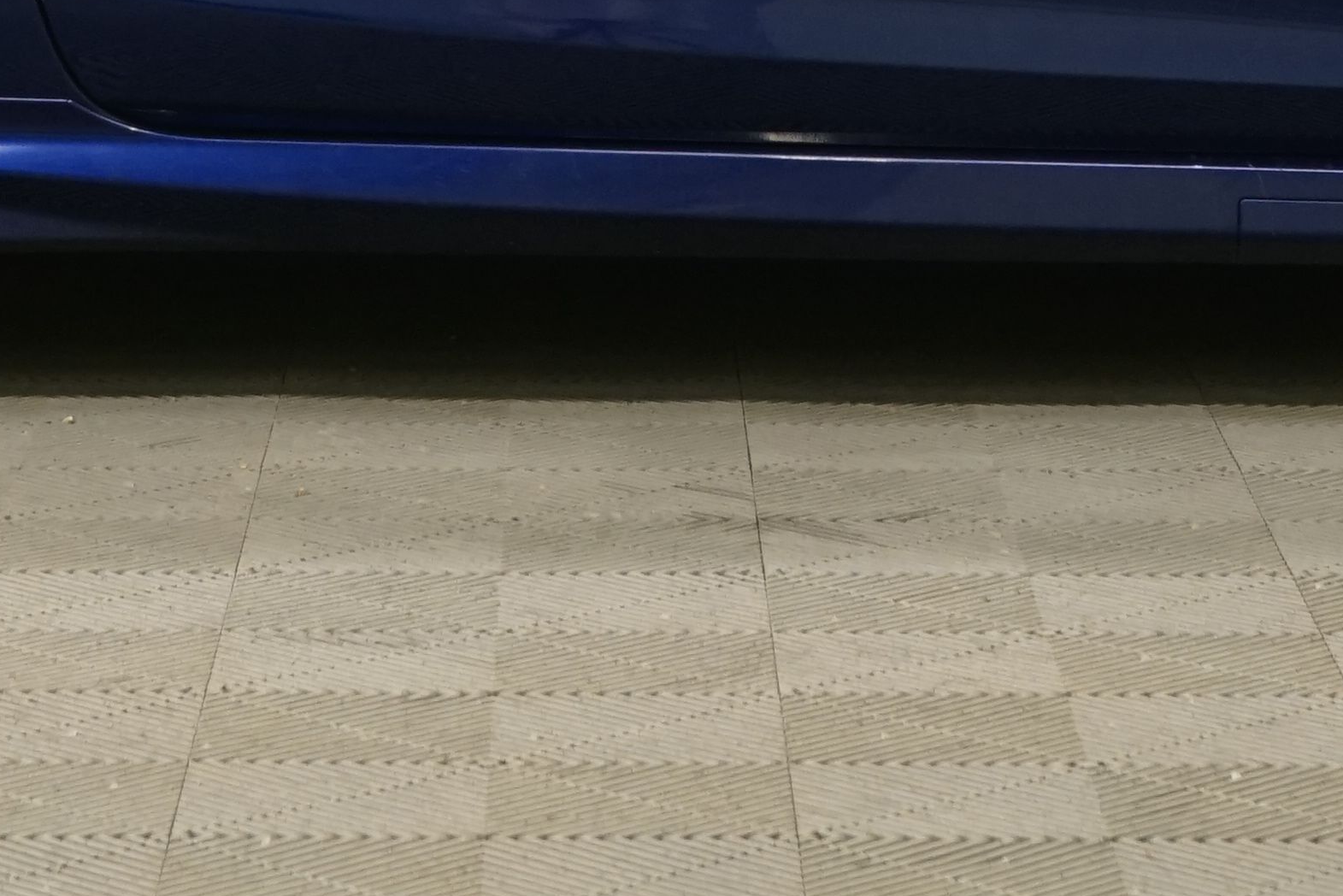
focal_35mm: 168
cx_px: 616
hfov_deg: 12.2
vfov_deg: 8.0
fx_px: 6268
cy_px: -598
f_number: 5.6
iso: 1250
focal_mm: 44
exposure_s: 1/50
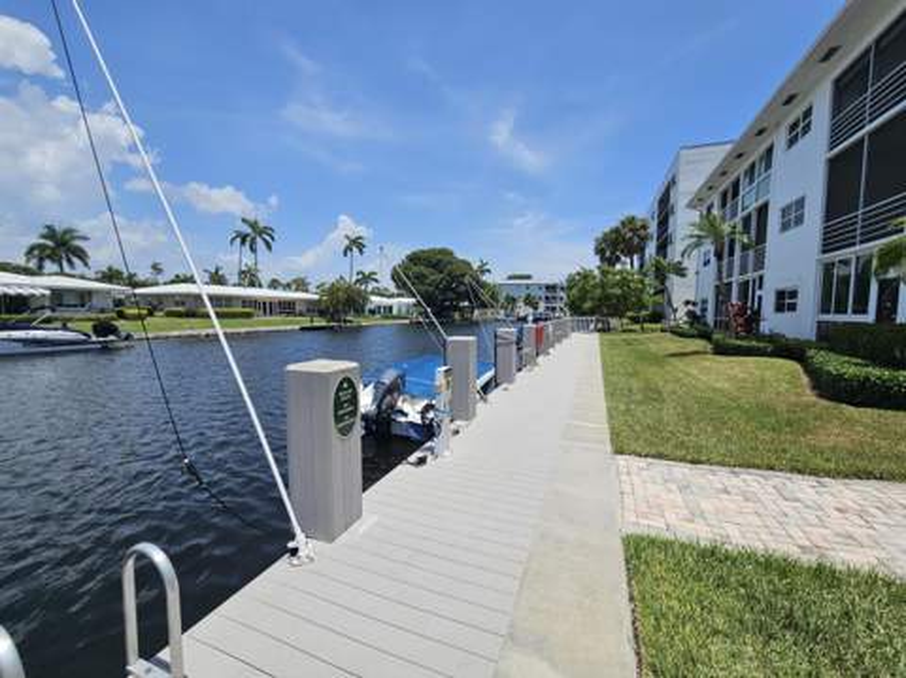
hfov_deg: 106.2
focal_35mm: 13
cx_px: 453
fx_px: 340
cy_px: 339
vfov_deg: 89.8
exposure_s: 1/4222
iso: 50
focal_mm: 2.2
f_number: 2.2
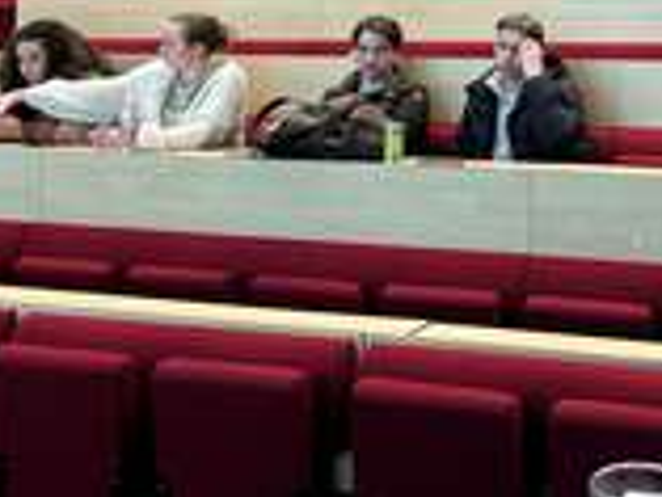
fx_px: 1110
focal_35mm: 58
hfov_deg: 31.3
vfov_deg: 24.1
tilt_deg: +3.0
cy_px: -6
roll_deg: -0.7
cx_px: 624
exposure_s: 1/38
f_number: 1.5
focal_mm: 5.7
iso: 500
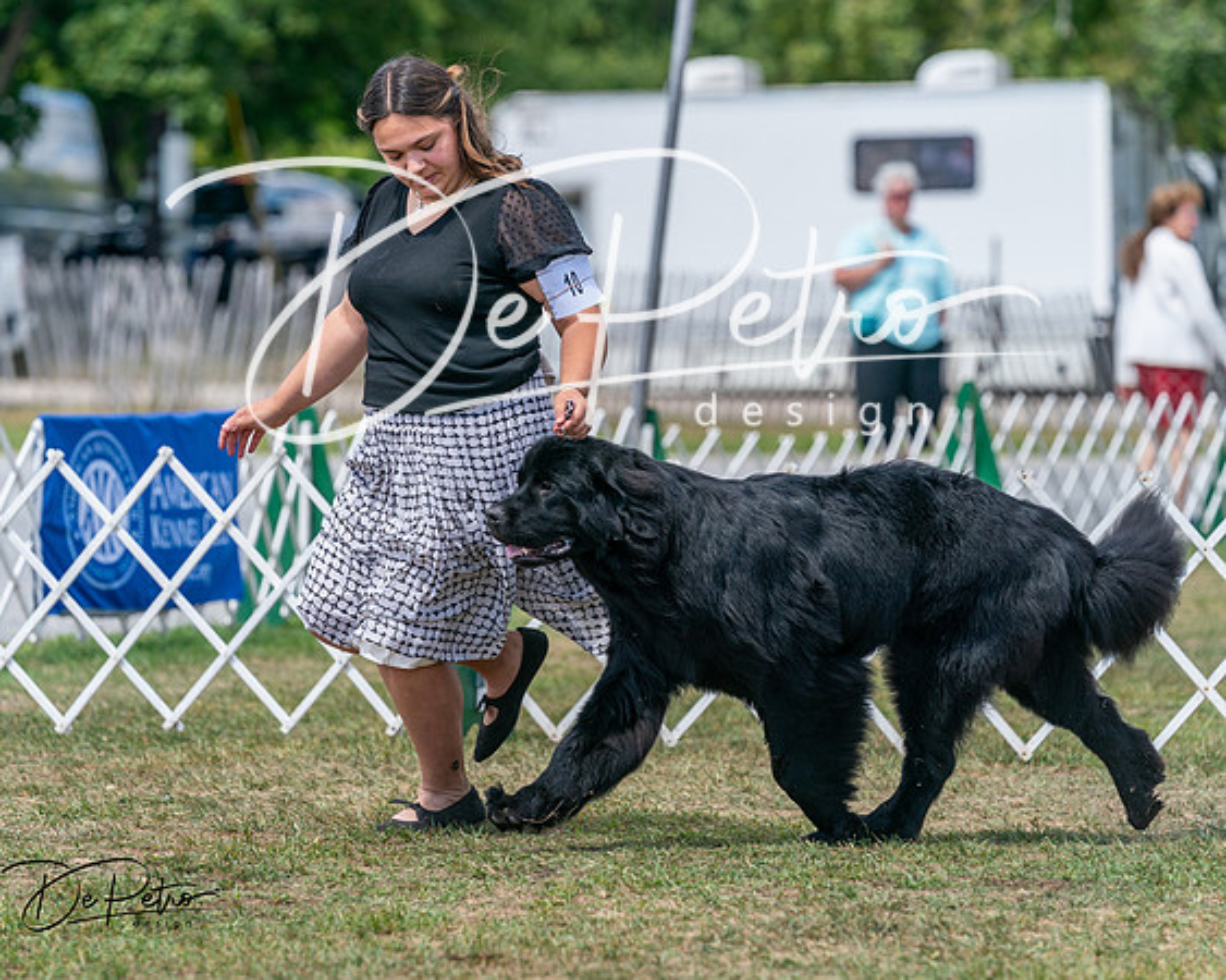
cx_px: 613
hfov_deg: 8.6
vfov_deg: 6.9
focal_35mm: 225
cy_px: 490
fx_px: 8170
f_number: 4.5
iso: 400
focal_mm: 200
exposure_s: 1/1600
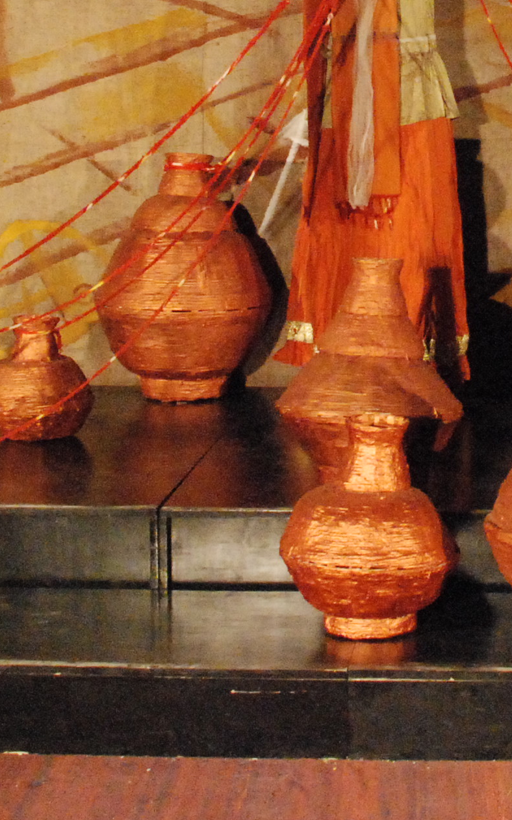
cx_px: 493
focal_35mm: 94
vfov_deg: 21.7
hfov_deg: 13.7
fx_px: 2099
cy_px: 137
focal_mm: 20
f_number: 5
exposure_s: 1/60
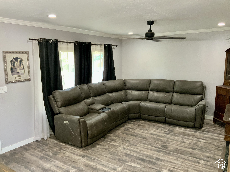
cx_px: 115
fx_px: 193
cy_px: 86
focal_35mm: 29
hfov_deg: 61.7
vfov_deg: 48.2
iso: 125
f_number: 1.8
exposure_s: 1/60
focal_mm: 3
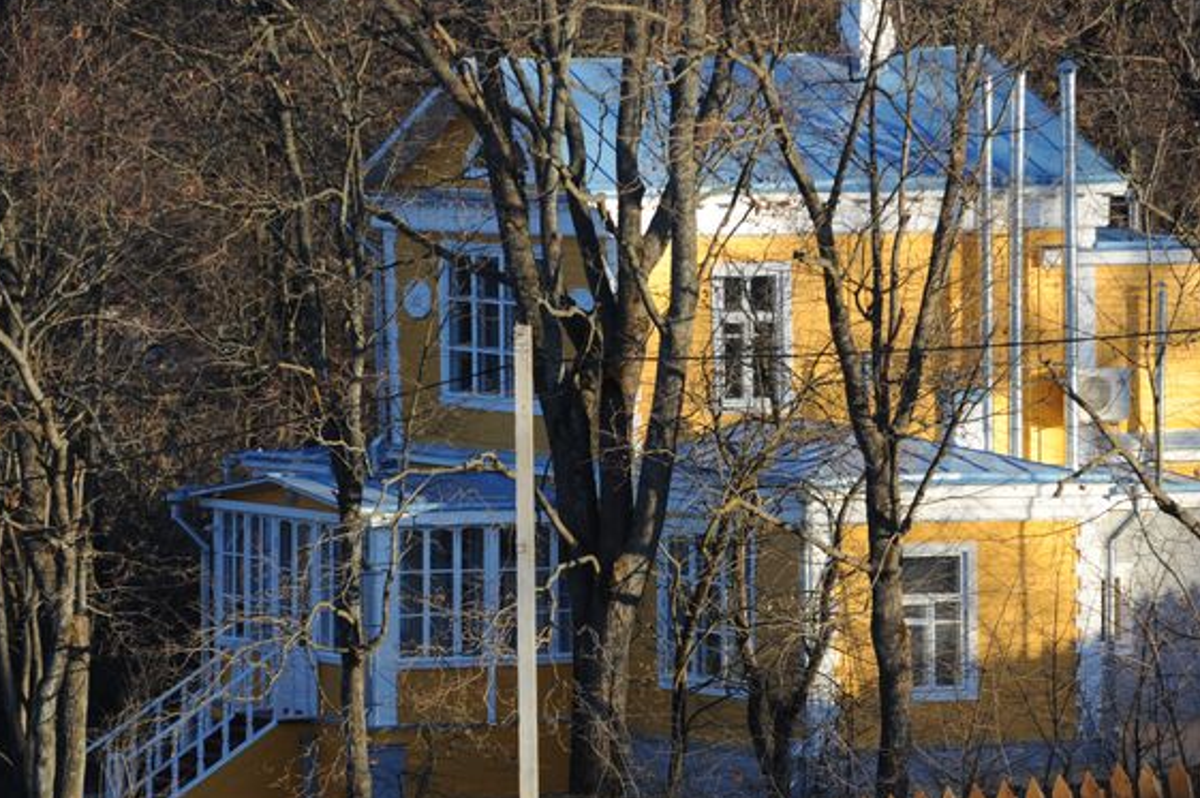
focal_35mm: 231
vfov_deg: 5.9
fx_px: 7693
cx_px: 616
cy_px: 469
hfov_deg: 8.9
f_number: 5.6
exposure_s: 1/800
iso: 400
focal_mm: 185
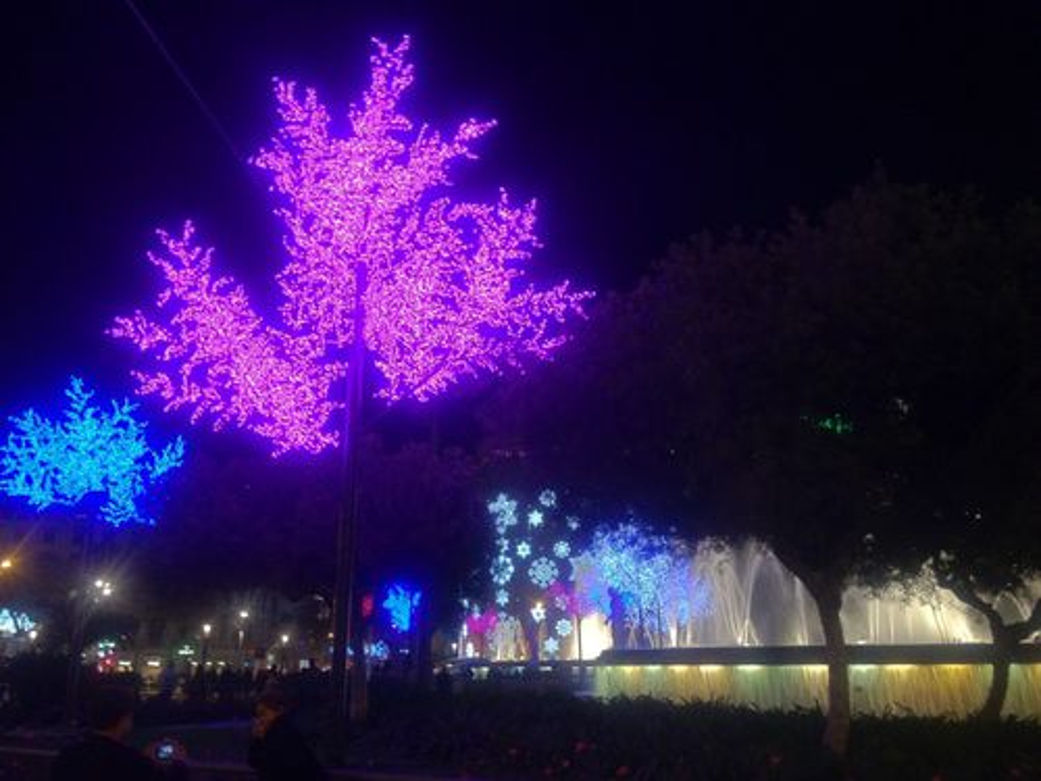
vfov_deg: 40.7
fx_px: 1053
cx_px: 520
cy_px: 390
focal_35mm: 35
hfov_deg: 52.6
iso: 400
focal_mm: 4.3
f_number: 2.4
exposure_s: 1/17
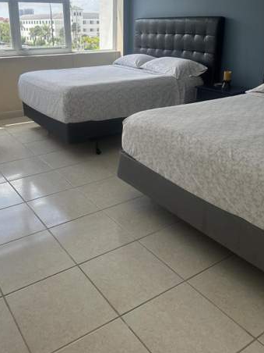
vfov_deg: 52.7
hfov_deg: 41.6
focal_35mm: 34
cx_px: 109
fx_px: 346
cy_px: 111
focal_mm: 6.86
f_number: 1.78
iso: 80
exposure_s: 1/426
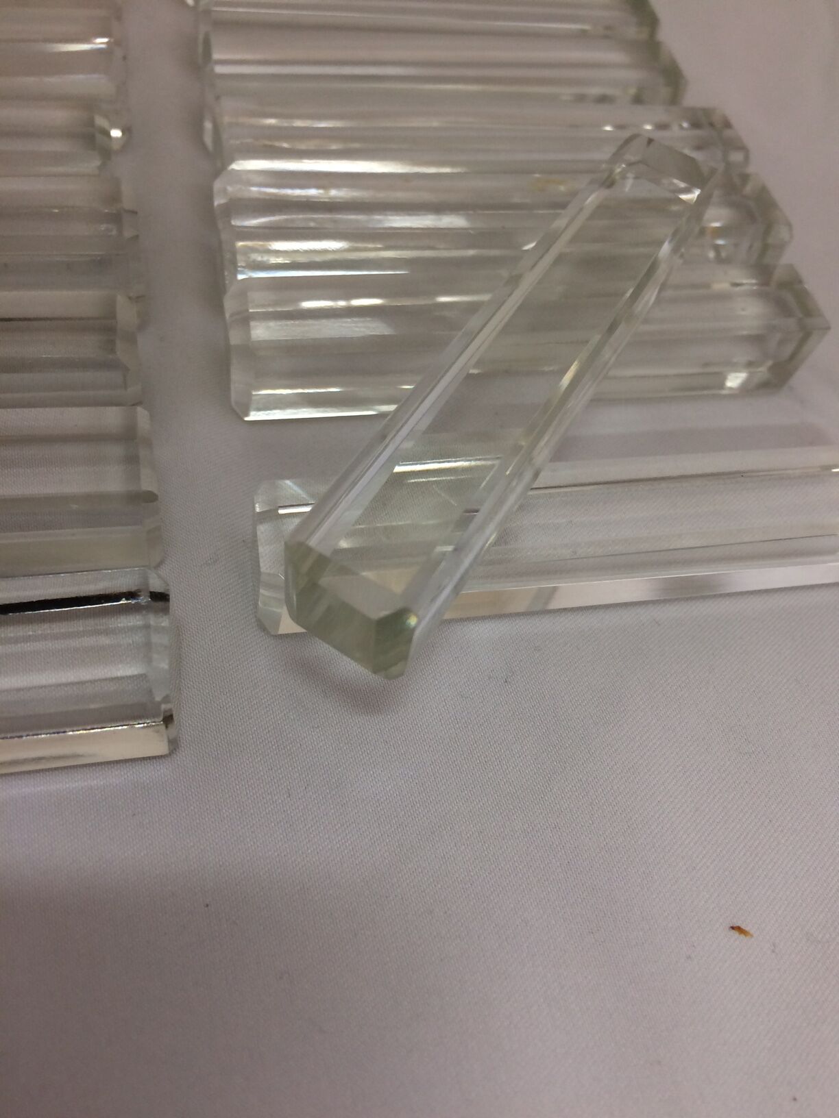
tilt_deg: -56.0
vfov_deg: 61.7
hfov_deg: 48.2
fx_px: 937
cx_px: 420
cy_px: 559
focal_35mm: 29
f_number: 2.2
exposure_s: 1/33
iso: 32
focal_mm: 4.15
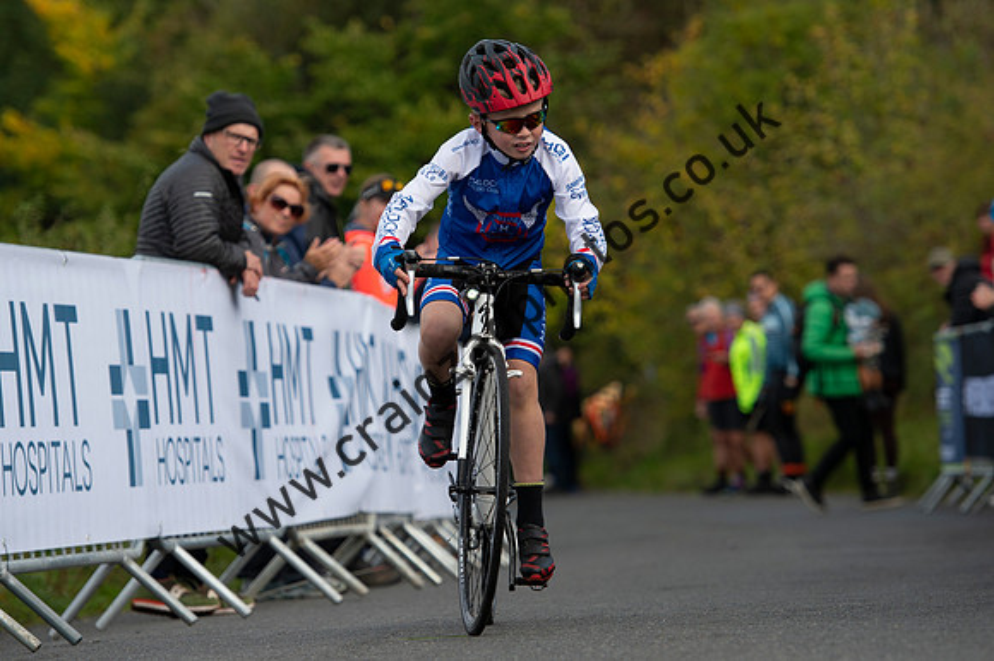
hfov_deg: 9.1
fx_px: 6243
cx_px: 478
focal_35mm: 226
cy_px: 315
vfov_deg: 6.1
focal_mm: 160
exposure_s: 1/1250
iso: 250
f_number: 4.5
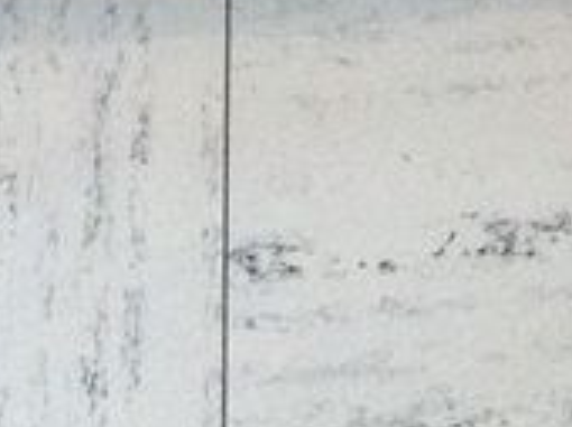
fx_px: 3201
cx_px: 757
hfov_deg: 10.0
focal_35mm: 194
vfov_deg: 7.0
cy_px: -721
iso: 250
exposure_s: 1/20
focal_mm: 3.3
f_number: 2.4
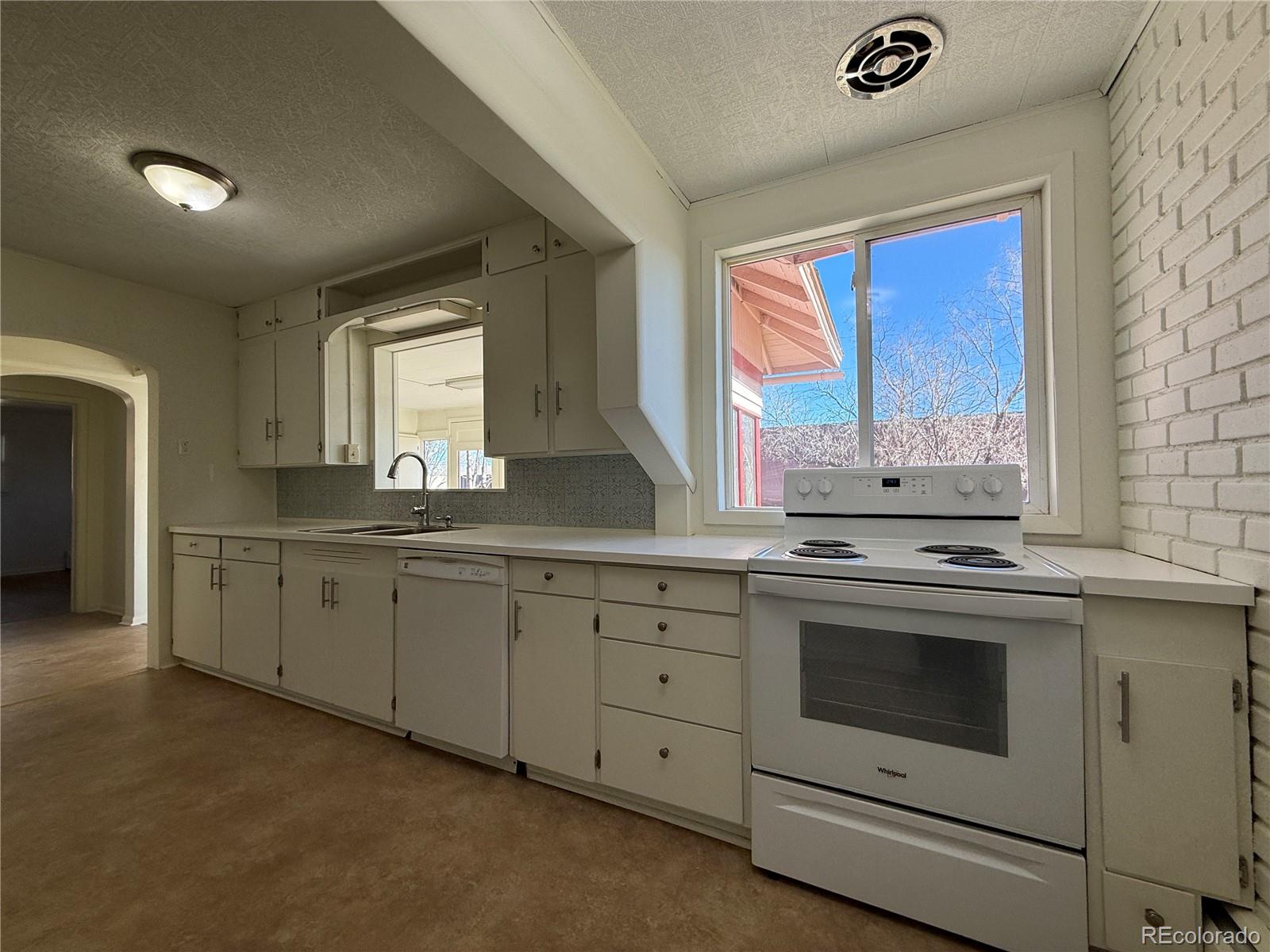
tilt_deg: +1.3
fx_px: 514
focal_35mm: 14
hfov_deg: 102.1
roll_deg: +0.3
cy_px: 476
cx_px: 635
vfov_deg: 85.7
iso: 64
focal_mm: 2.22
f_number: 2.2
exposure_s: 1/270
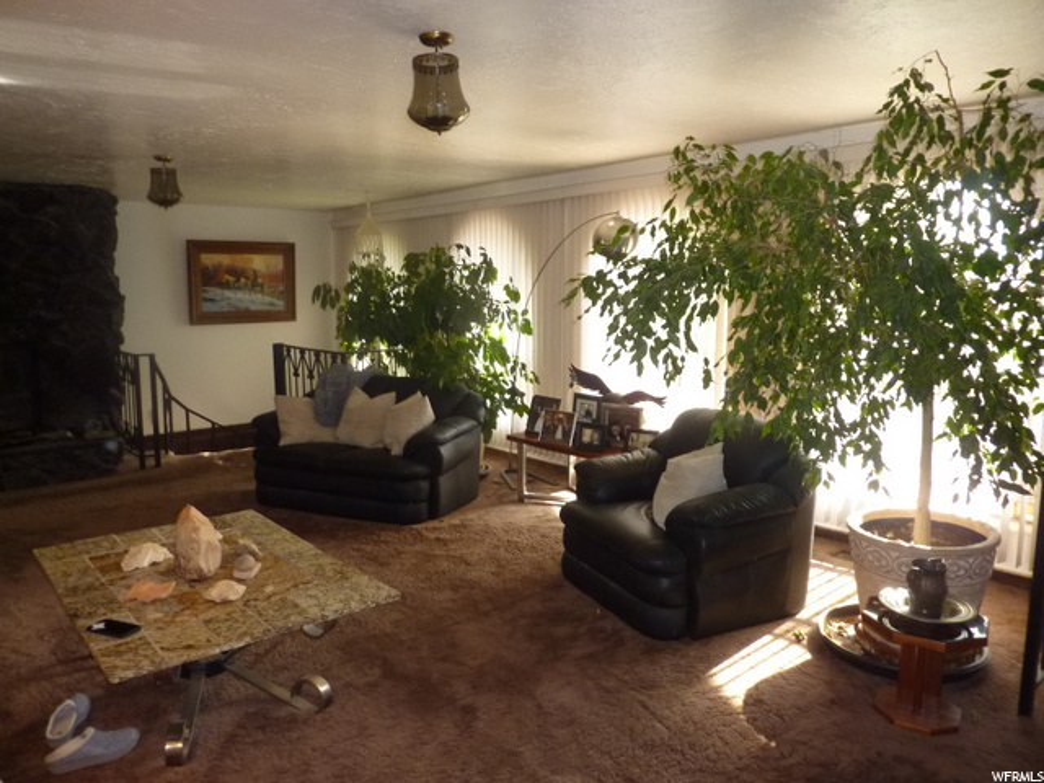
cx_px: 522
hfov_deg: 69.4
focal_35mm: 25
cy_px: 392
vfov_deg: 54.9
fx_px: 754
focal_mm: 4.1
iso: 250
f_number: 3.3
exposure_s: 1/30
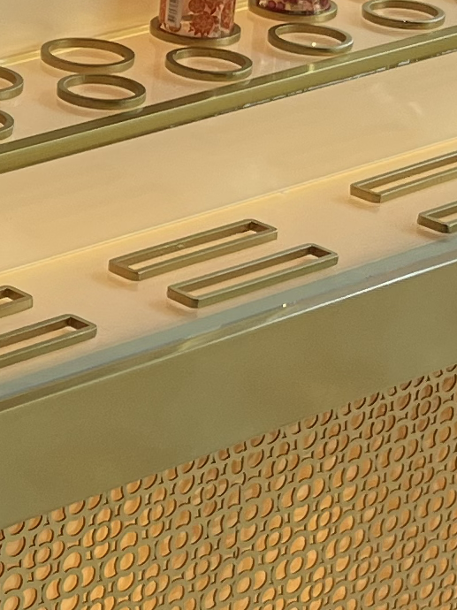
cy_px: 52
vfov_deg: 12.9
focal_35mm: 152
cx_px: -495
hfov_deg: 9.1
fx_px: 2677
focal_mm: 5.1
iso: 32
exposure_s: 1/123
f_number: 1.6
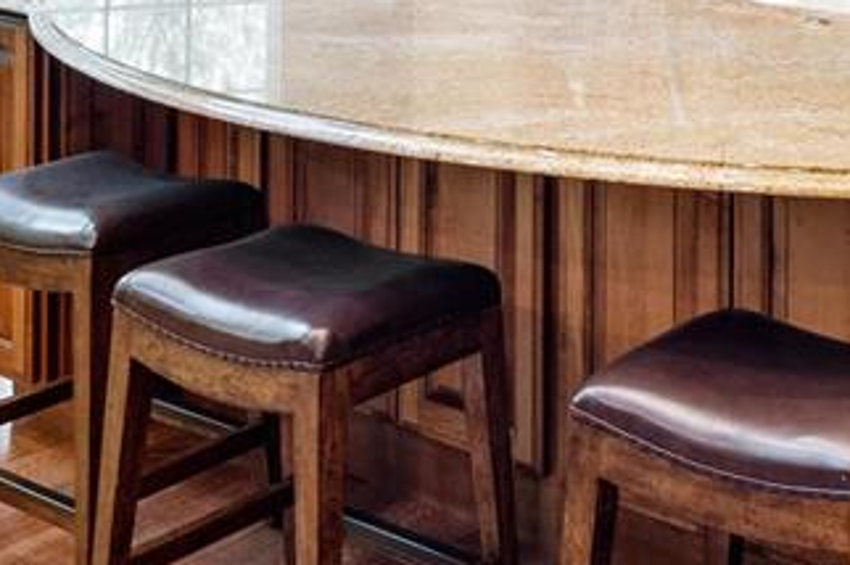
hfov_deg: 28.4
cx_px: 649
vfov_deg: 17.7
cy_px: -246
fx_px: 1651
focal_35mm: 70
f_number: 9
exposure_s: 1
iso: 400
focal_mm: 11
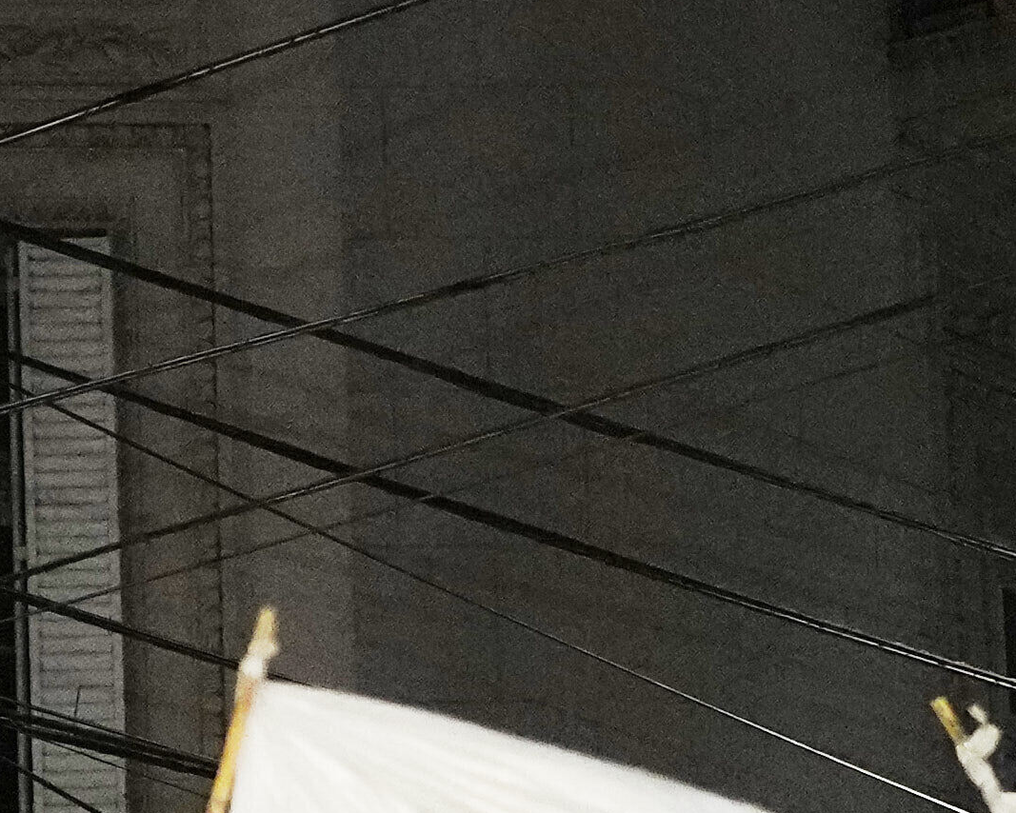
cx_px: -269
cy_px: 565
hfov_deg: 7.2
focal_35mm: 266
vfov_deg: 5.8
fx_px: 8000
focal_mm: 35
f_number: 1.4
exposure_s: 1/800
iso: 4000
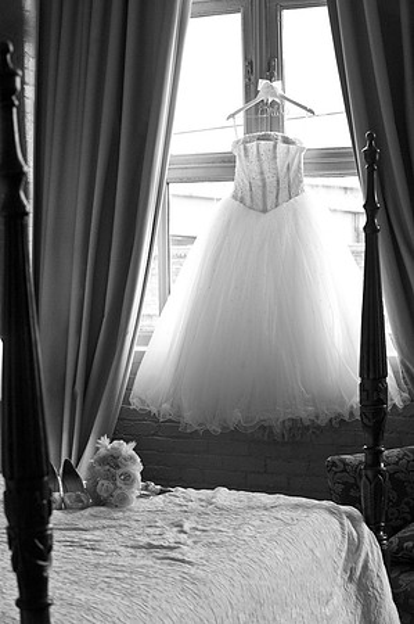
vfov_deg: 28.9
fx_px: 1210
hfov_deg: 19.4
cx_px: 207
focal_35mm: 70
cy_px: 312
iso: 1250
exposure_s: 1/160
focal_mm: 70
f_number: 5.6
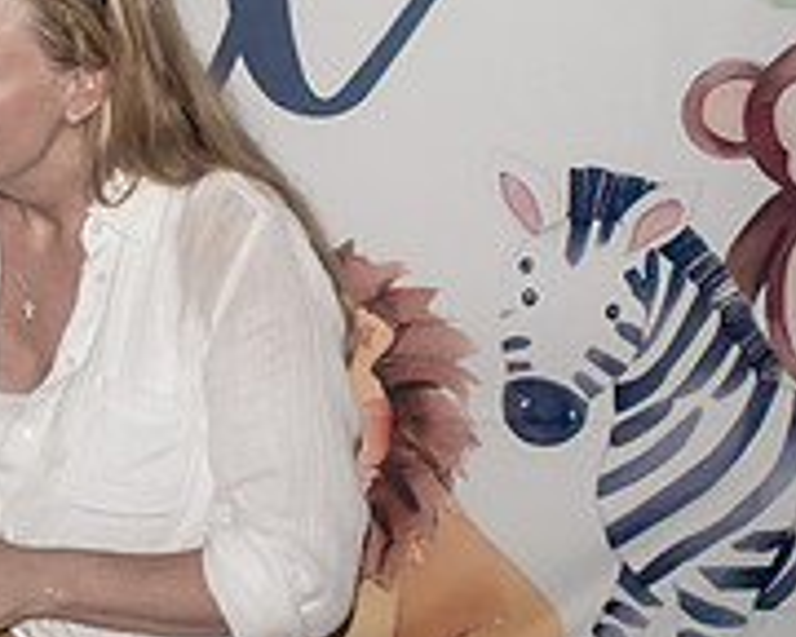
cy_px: 310
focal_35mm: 271
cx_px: -289
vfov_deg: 5.7
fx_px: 6384
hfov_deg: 7.1
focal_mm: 75
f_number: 3.5
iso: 2000
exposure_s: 1/200
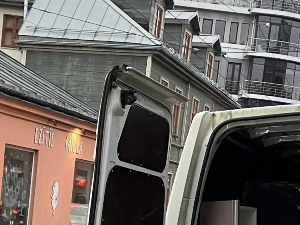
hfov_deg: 18.8
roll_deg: -5.8
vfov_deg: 13.7
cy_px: 298
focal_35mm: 104
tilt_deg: -6.1
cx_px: 84
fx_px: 901
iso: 80
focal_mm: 3.99
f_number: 1.8
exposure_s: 1/64
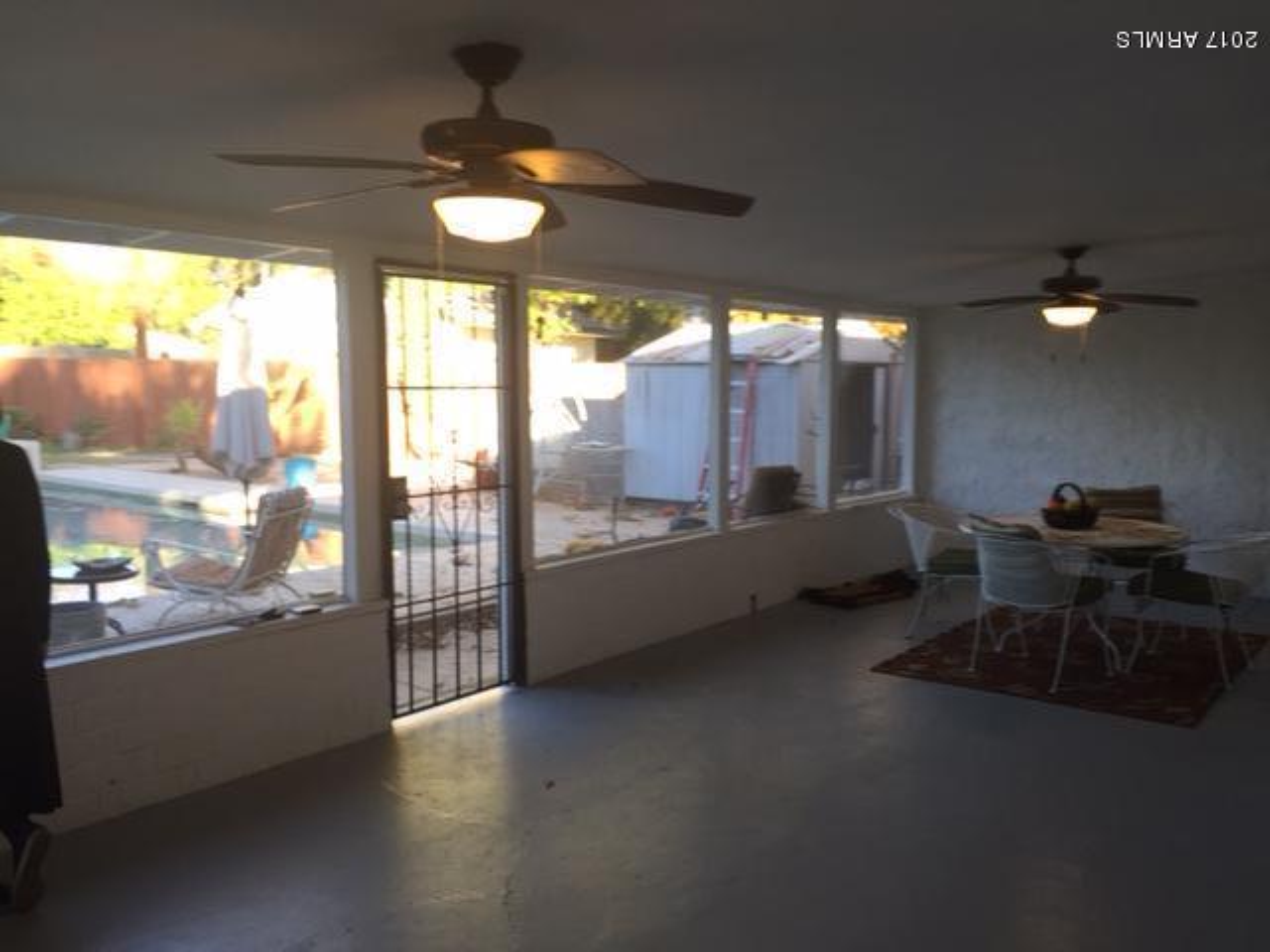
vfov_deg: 48.2
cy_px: 476
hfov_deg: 61.7
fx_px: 1064
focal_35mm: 29
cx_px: 635
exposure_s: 1/60
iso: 32
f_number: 2.2
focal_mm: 4.15
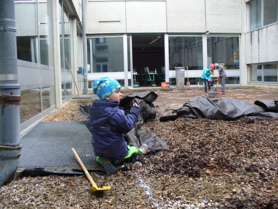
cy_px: 104
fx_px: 297
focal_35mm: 37
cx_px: 139
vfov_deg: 38.7
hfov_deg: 50.1
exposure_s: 1/80
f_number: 2.8
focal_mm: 6.1
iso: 80
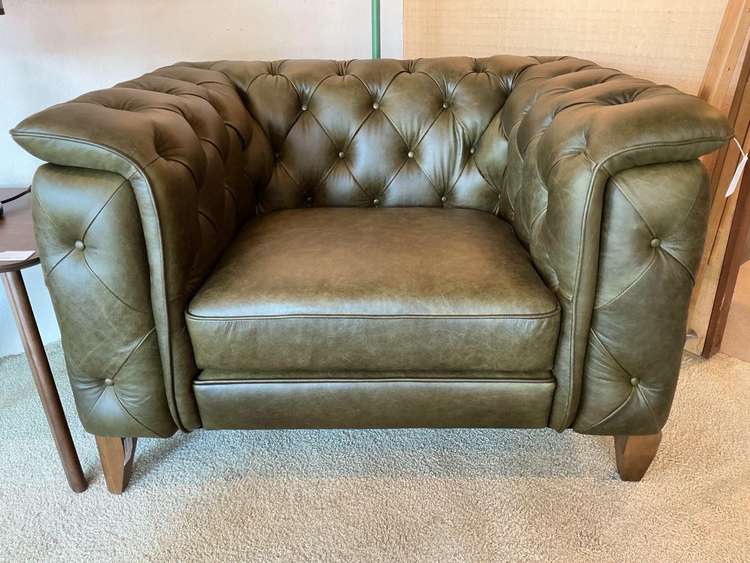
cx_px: 375
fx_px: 628
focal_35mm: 29
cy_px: 282
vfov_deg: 48.2
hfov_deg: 61.7
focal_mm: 3
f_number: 1.8
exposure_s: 1/60
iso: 160
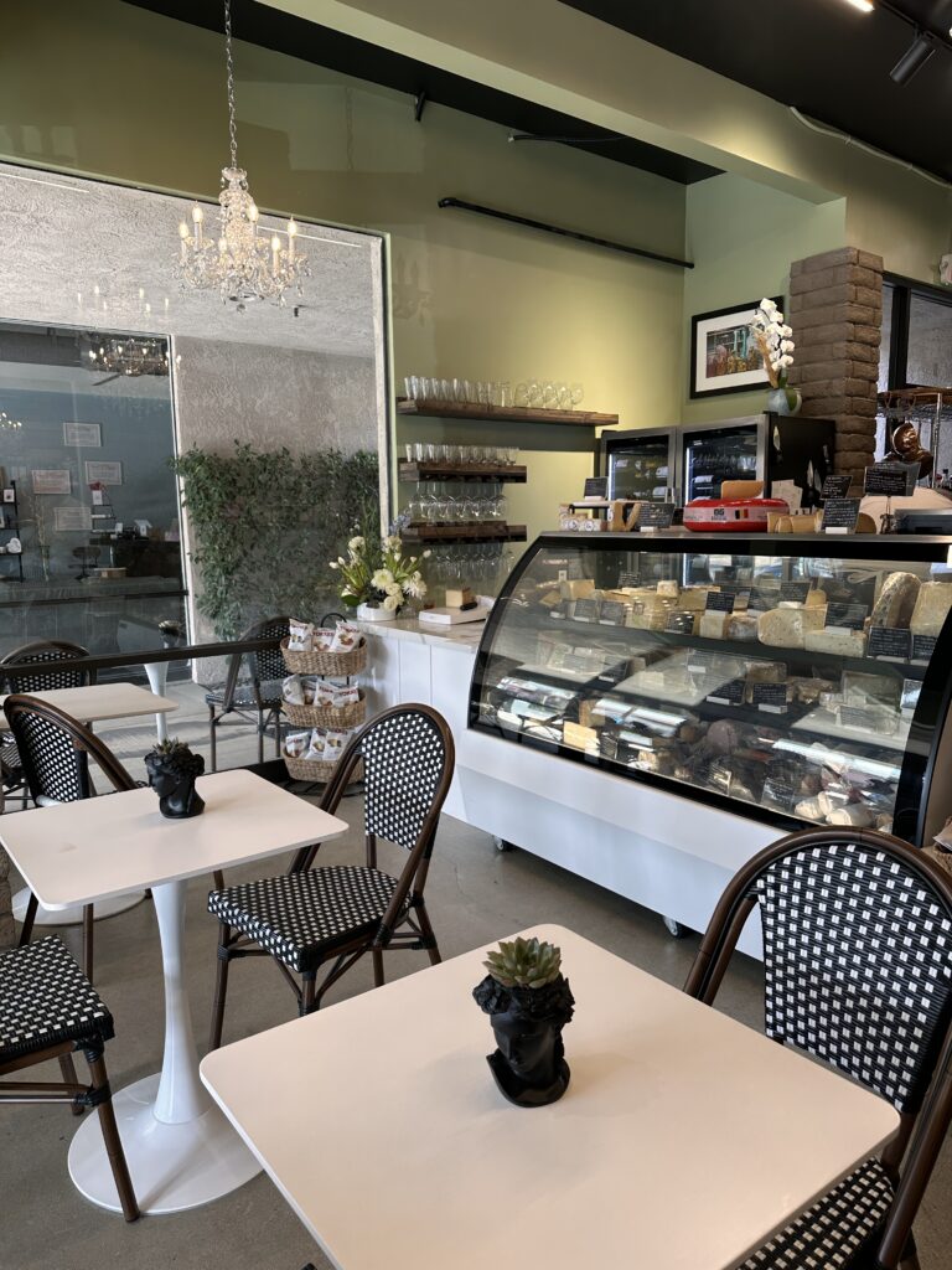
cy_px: 635
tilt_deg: -8.0
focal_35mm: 24
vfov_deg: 71.6
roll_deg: +0.5
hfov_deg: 56.8
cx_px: 476
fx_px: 880
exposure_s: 1/120
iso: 64
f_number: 1.78
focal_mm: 6.86
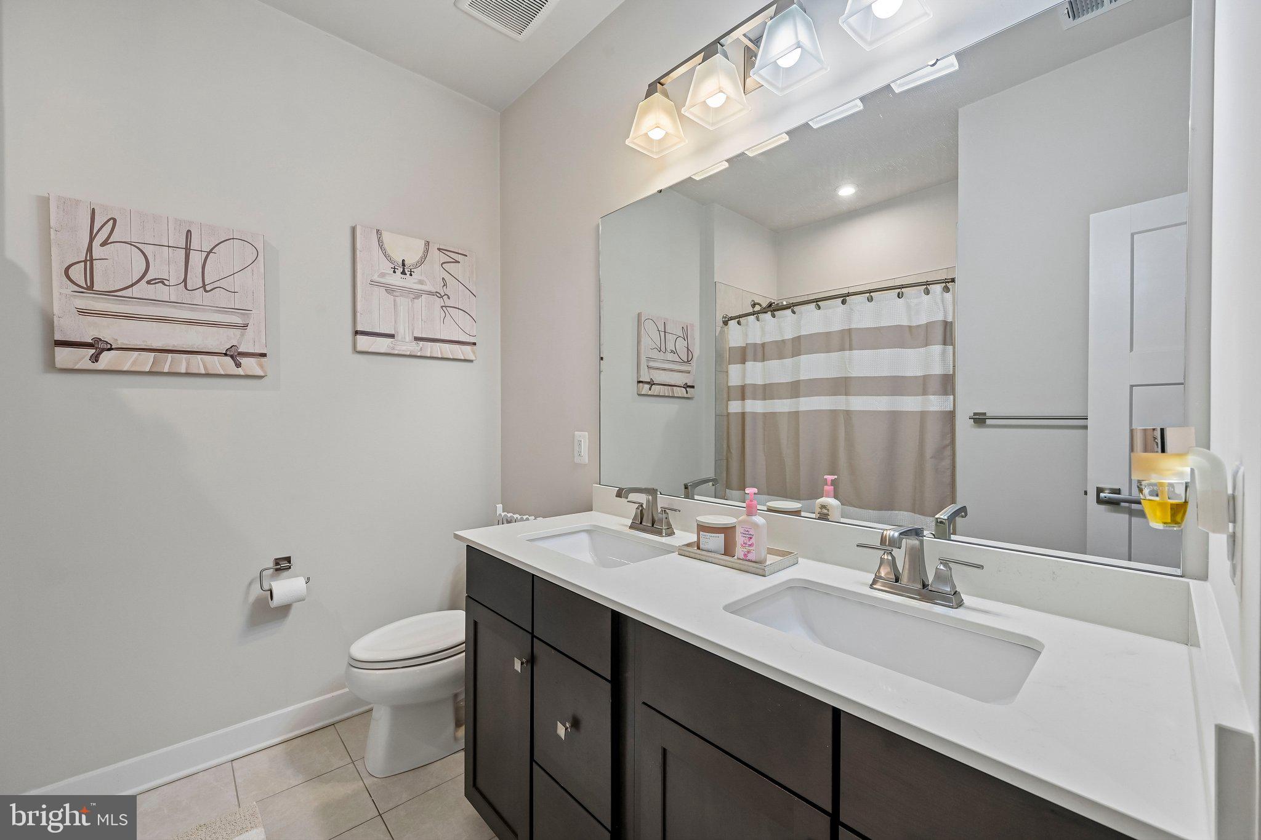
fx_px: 490
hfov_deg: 104.3
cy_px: 420
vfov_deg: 81.2
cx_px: 630
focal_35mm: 14
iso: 160
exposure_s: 1/15
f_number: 8
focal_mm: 14
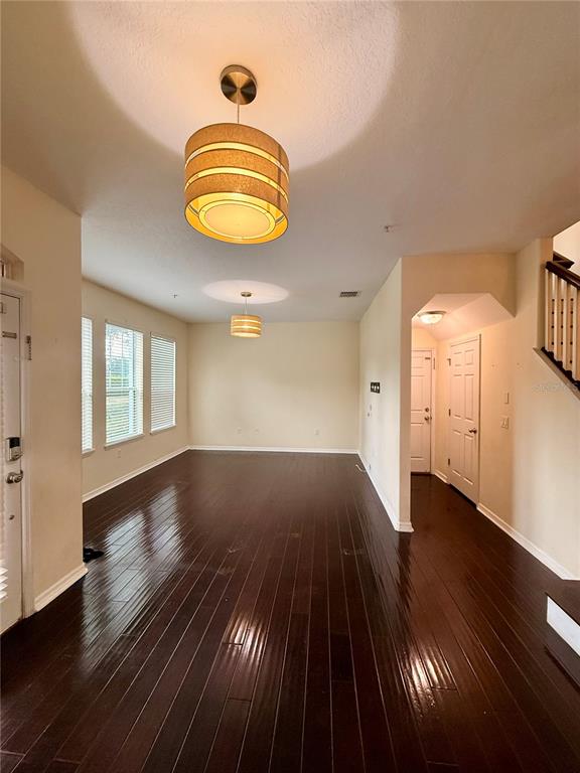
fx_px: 313
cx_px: 290
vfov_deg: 102.1
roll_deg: -0.9
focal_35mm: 14
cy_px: 386
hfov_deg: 85.7
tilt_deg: -0.6
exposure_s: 1/120
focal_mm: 2.22
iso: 320
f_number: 2.2
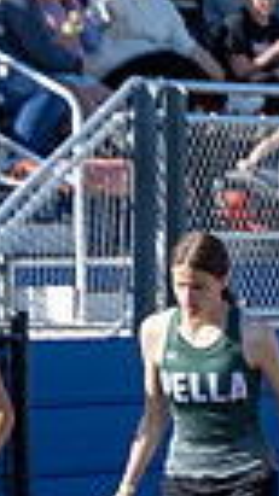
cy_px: 420
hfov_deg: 2.6
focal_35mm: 464
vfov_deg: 4.7
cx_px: 993
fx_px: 6106
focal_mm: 70
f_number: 3.2
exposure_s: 1/1000
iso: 200
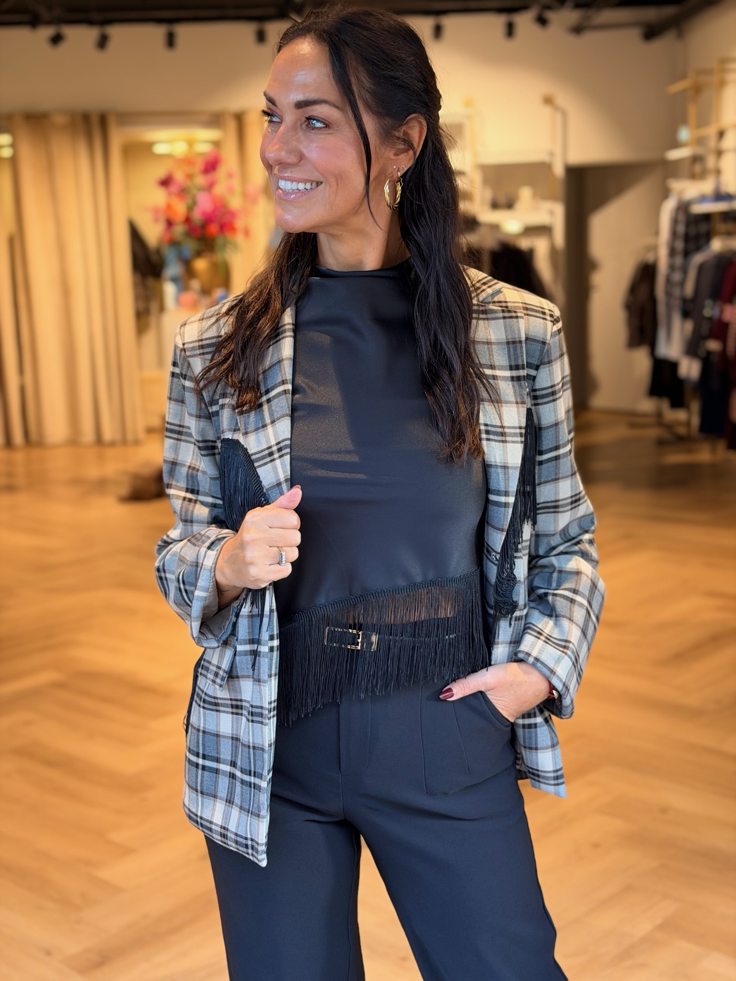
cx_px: 368
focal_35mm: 48
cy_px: 490
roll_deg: +1.8
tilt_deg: -10.3
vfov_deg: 39.7
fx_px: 1361
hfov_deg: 30.3
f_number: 1.78
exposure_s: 1/100
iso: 100
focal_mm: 6.76
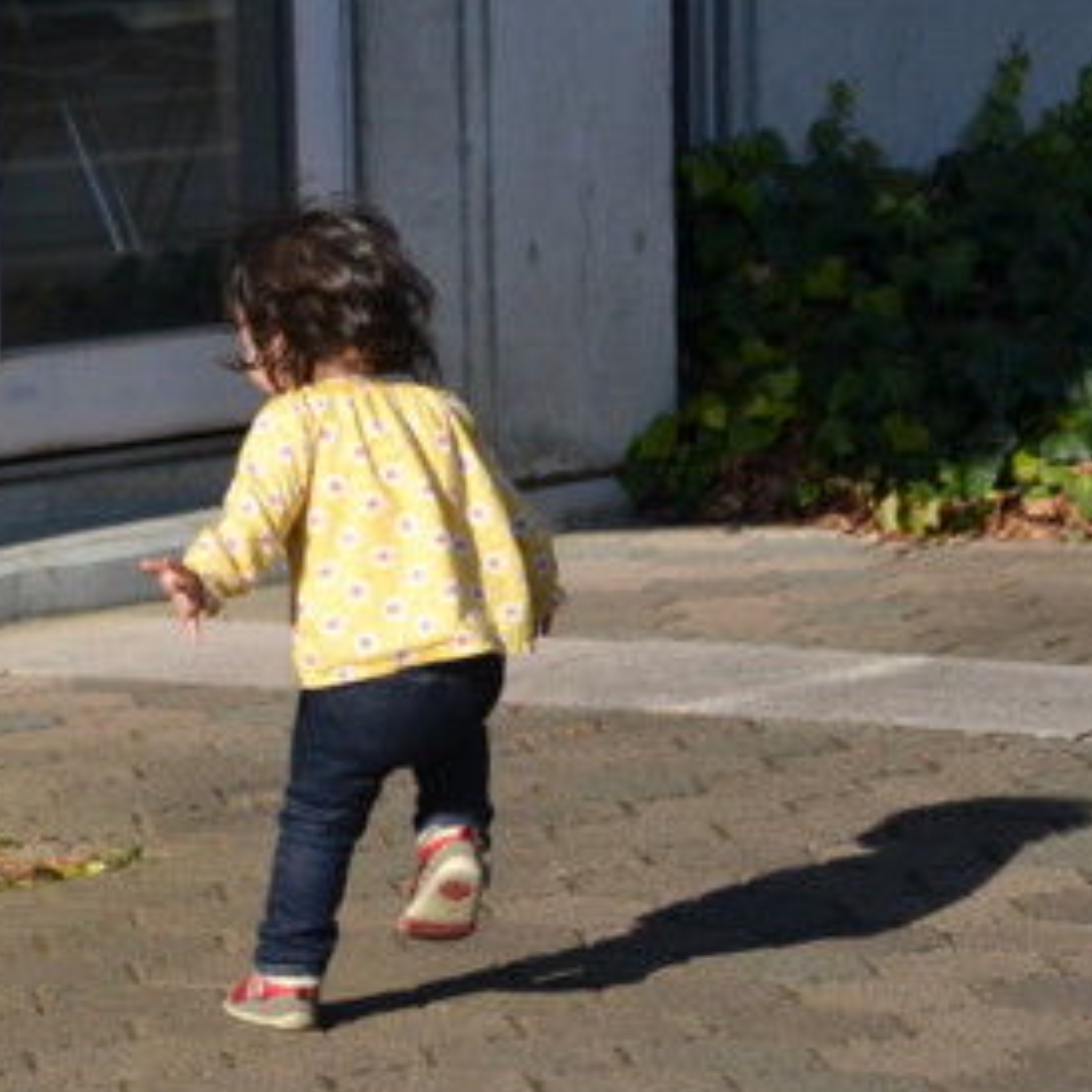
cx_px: 486
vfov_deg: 8.4
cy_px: 562
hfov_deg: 8.4
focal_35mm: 209
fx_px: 7459
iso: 1600
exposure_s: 1/2500
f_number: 13
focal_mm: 100
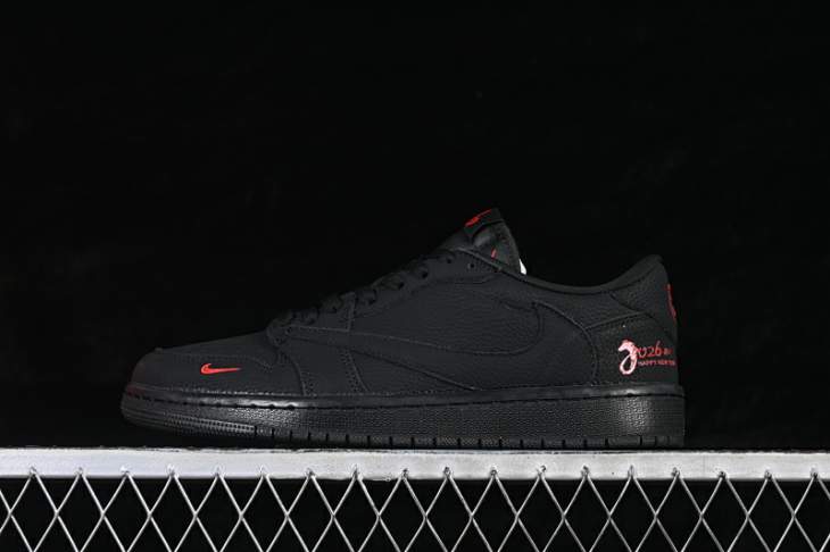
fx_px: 1728
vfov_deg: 18.2
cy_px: 276
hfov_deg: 27.0
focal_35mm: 75
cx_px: 415
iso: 160
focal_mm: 50
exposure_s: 1/60
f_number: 6.3
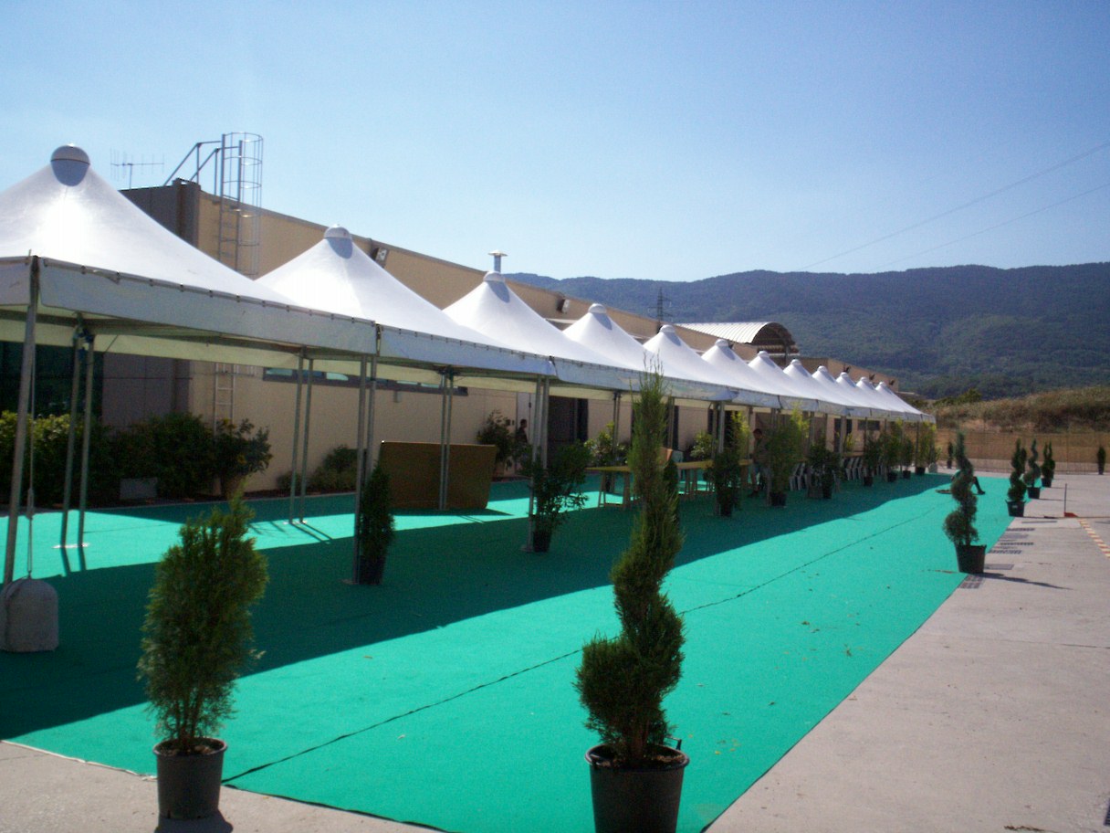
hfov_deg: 51.4
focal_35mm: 36
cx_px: 555
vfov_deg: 39.7
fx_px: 1154
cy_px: 416
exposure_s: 1/1179
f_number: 4.5
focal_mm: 5.9
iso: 100
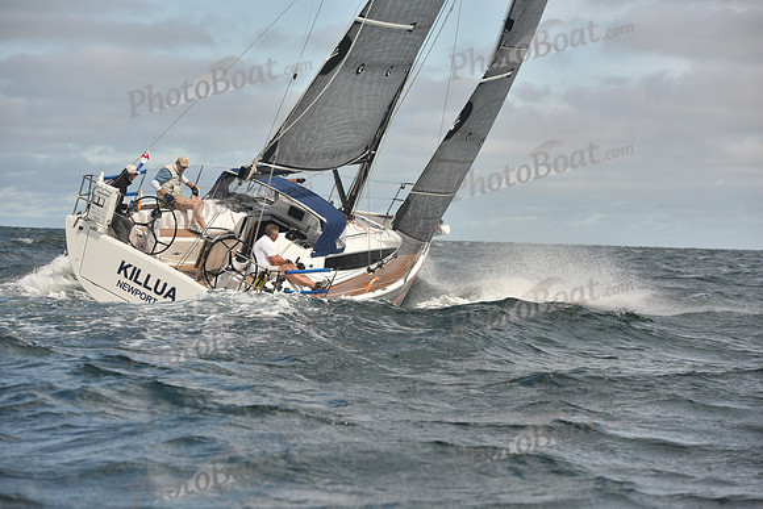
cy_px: 254
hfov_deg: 16.4
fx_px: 2650
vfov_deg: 11.0
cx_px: 382
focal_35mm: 125
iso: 320
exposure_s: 1/1000
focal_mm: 125
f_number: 6.3
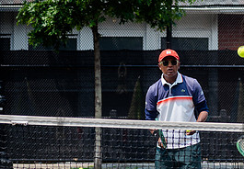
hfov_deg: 6.5
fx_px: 2149
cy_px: 88
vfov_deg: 4.5
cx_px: 183
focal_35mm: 313
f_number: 4.5
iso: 200
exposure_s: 1/1250
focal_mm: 112
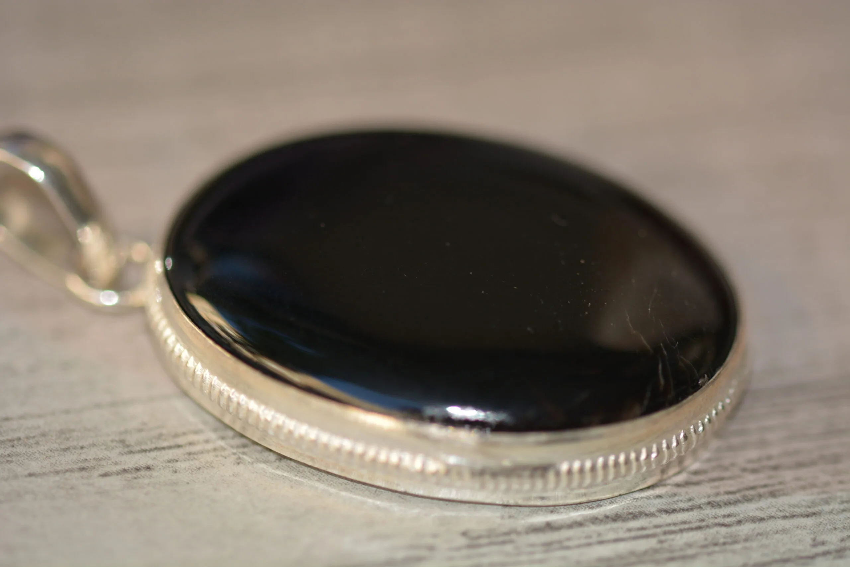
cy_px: 284
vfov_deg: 8.7
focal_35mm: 158
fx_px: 3719
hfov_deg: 13.0
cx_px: 425
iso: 160
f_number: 4.2
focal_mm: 105
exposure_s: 1/100
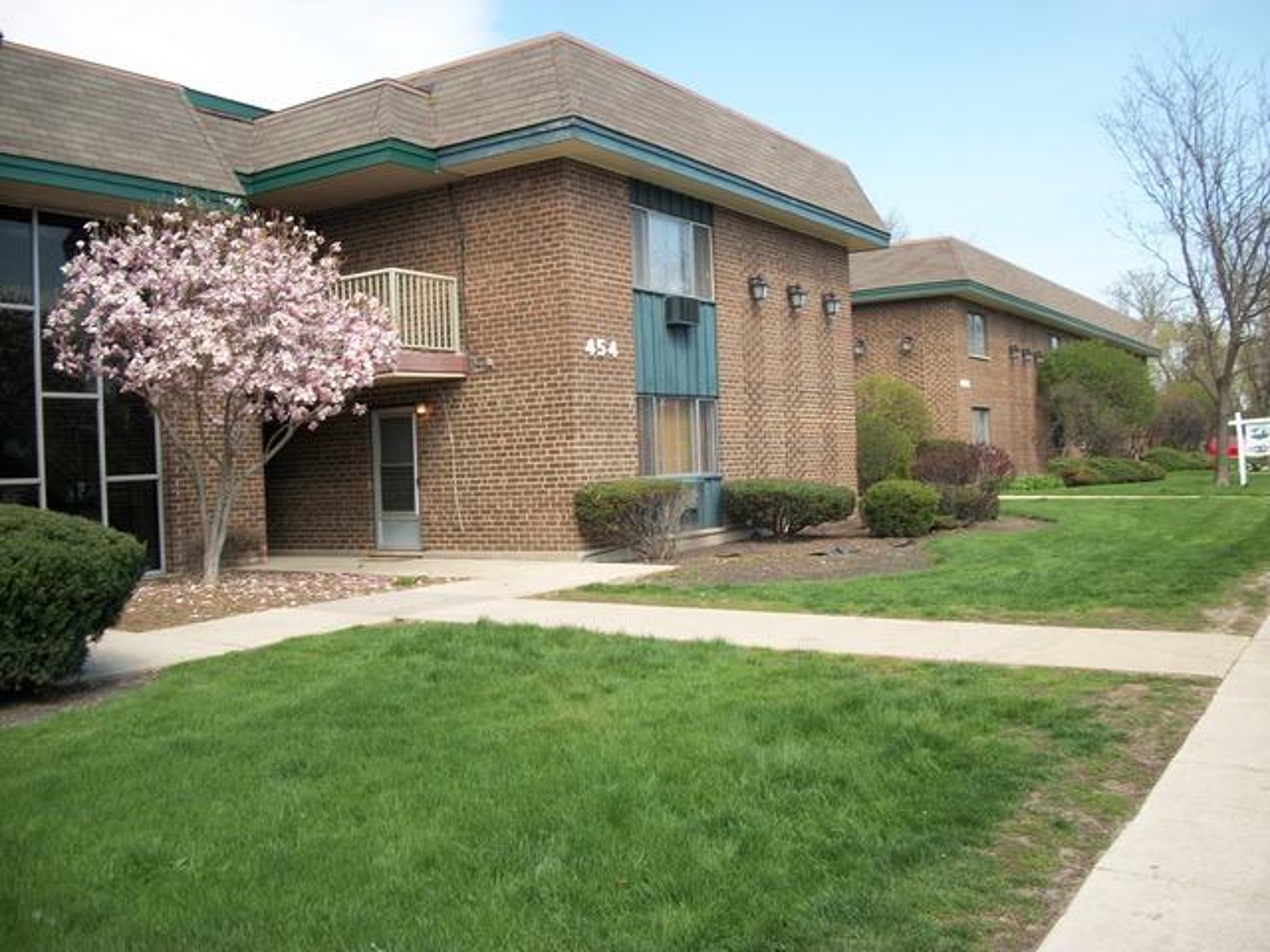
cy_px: 476
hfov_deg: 56.8
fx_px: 1174
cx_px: 635
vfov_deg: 44.2
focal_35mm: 32
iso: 80
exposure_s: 1/80
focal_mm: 5.7
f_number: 8.8
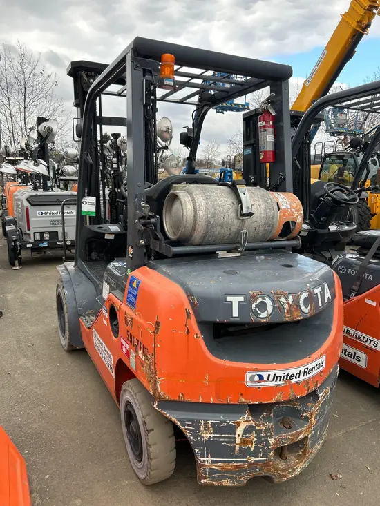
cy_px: 253
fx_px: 380
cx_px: 190
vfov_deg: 67.3
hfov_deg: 53.1
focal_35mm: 26
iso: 50
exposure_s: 1/414
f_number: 1.5
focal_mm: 5.7
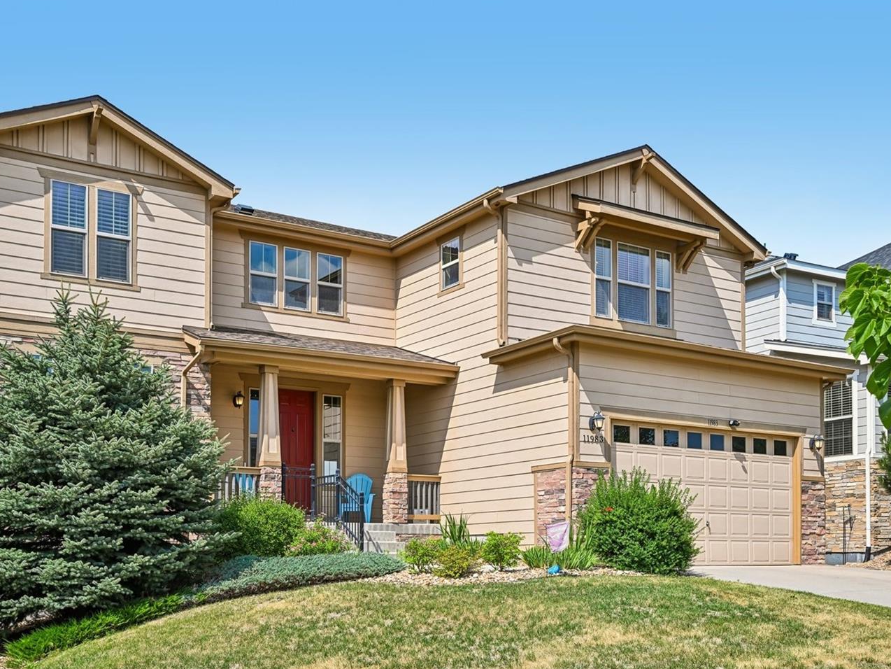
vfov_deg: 40.7
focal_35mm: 35
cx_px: 369
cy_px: 351
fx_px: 901
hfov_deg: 52.4
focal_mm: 29
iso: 64
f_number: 10
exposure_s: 1/80
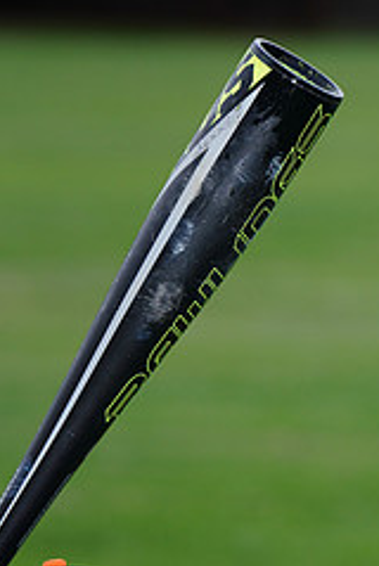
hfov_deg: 2.8
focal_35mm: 485
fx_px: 7636
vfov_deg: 4.2
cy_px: 609
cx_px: 77
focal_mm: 200
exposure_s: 1/200
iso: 200
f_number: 8
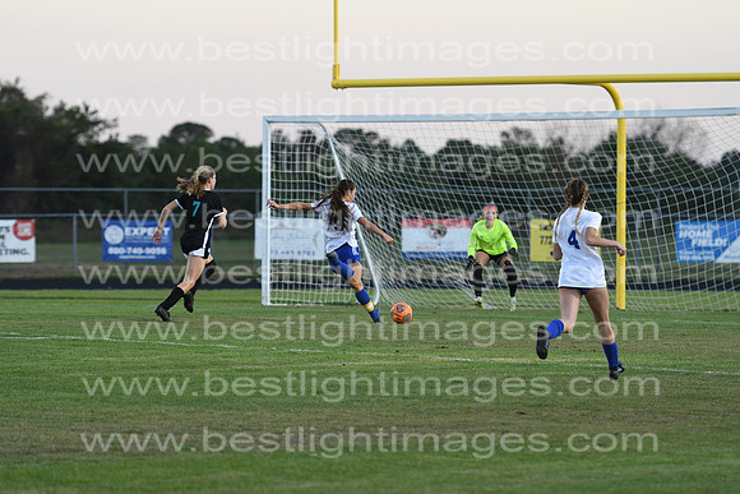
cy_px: 247
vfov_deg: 6.5
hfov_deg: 9.8
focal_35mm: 210
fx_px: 4317
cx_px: 370
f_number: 2.8
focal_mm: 140
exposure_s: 1/800
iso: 1000
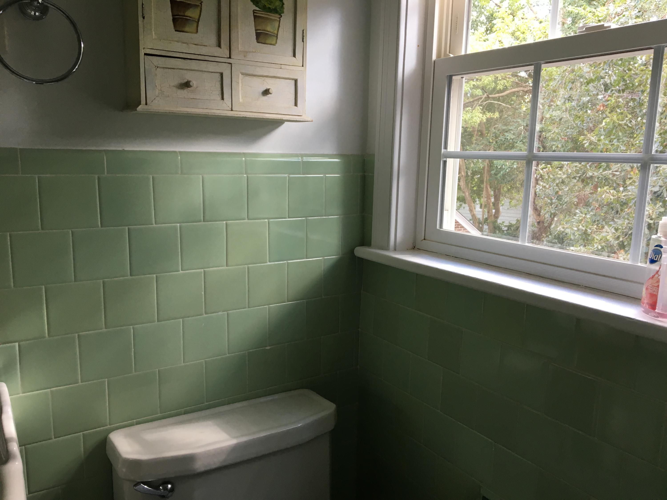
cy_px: 250
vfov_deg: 48.2
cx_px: 334
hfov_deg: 61.7
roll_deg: -0.5
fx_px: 559
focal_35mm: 29
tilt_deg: -9.9
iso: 50
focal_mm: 4.15
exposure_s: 1/30
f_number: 2.2
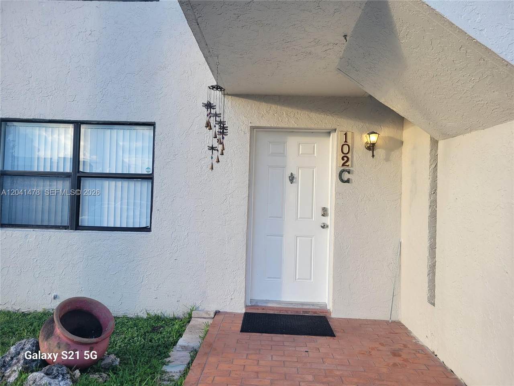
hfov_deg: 67.3
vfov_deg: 53.1
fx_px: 386
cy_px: 193
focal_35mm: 26
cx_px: 257
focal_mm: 5.4
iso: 40
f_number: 1.8
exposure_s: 1/234
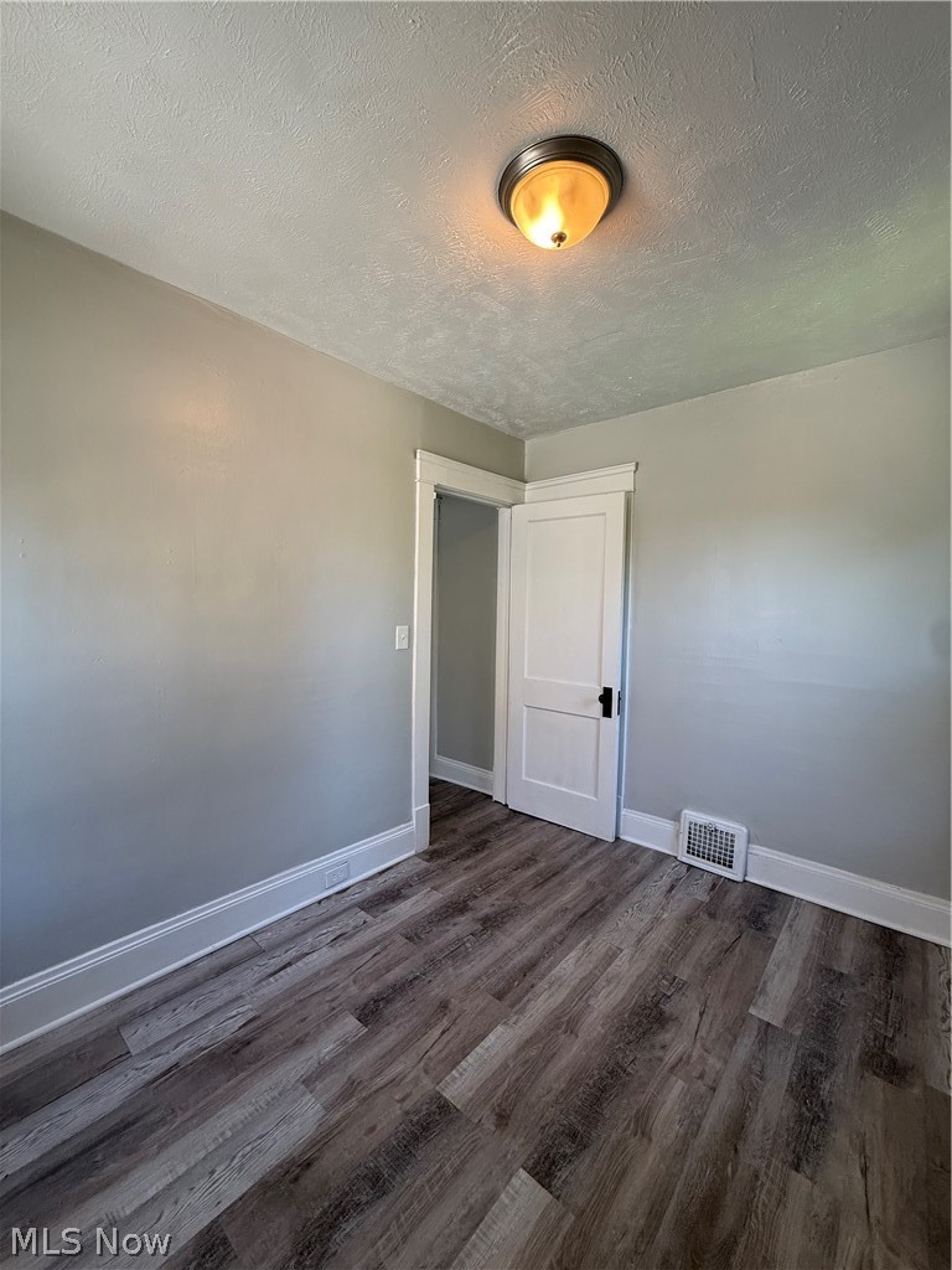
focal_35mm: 14
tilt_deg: -3.7
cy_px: 635
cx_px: 476
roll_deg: -1.2
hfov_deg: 85.7
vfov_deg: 102.1
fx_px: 513
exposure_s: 1/120
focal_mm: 2.22
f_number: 2.2
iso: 160
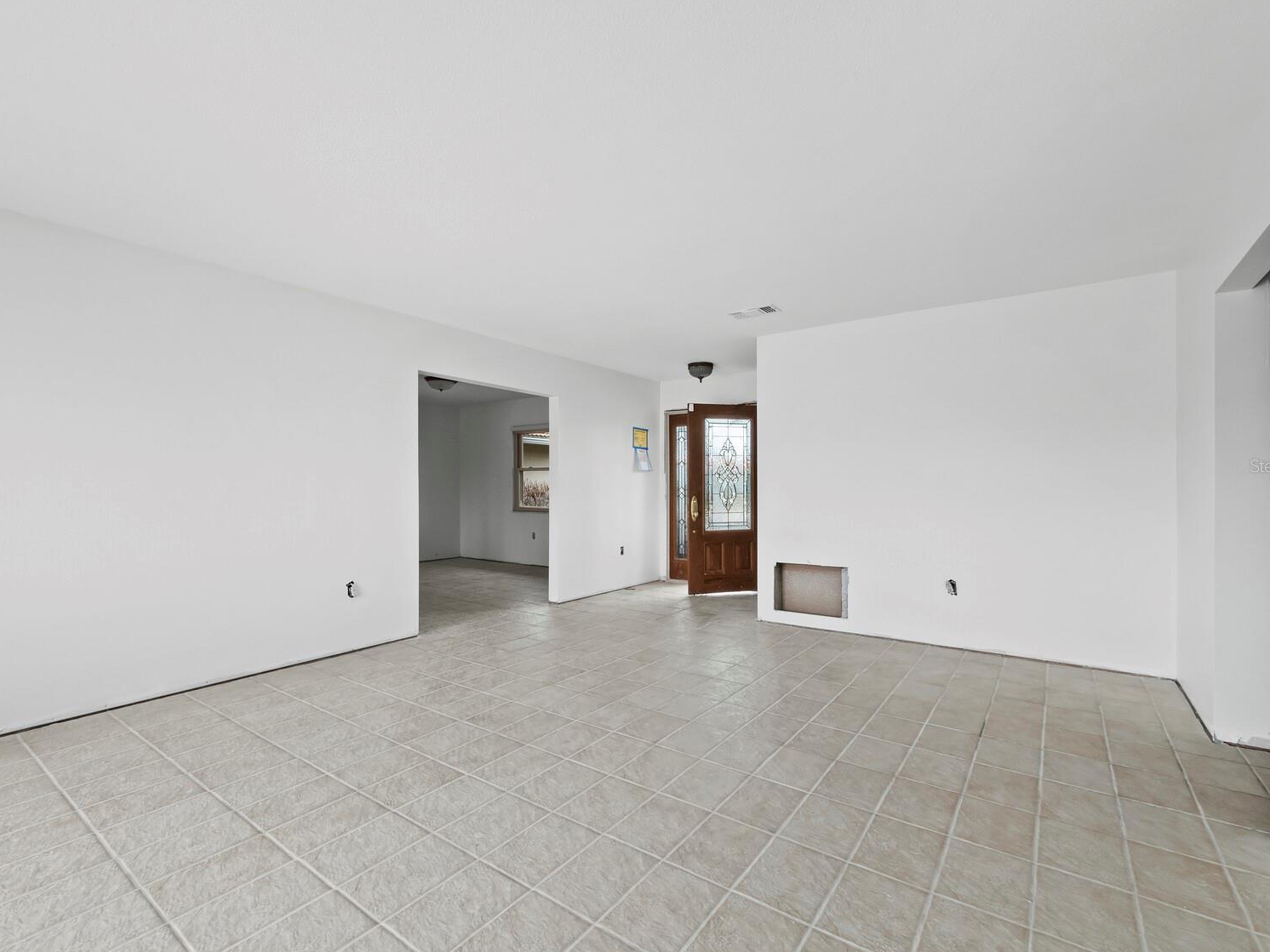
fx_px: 550
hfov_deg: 98.2
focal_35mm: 15
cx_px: 650
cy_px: 466
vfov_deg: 81.7
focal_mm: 7
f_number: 11
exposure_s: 1/8
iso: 400
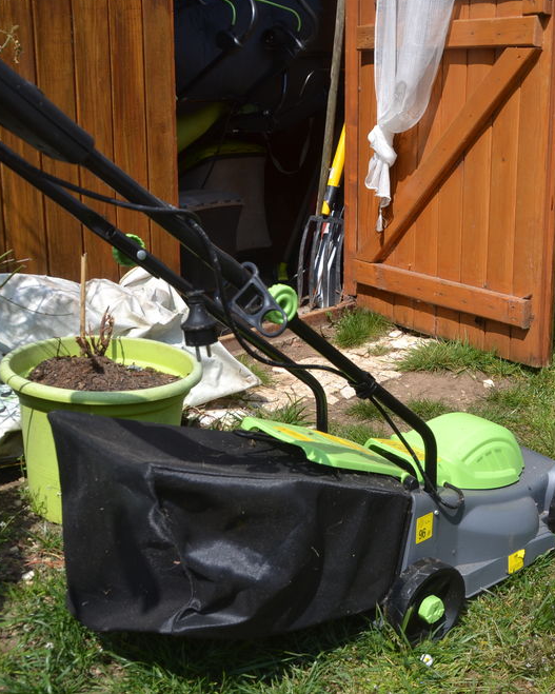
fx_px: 965
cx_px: 378
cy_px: 344
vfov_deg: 39.5
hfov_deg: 31.8
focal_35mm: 47
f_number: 8
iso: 100
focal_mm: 22
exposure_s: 1/250
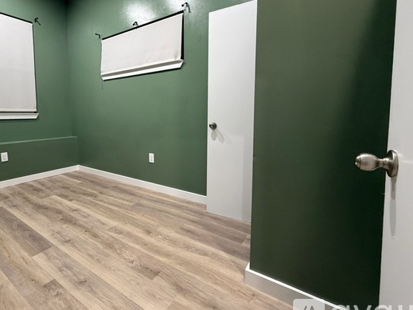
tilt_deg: -5.0
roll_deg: +0.3
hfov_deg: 86.1
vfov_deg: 71.1
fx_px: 215
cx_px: 156
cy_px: 131
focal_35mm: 18
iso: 400
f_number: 2.2
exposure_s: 1/60
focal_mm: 2.22
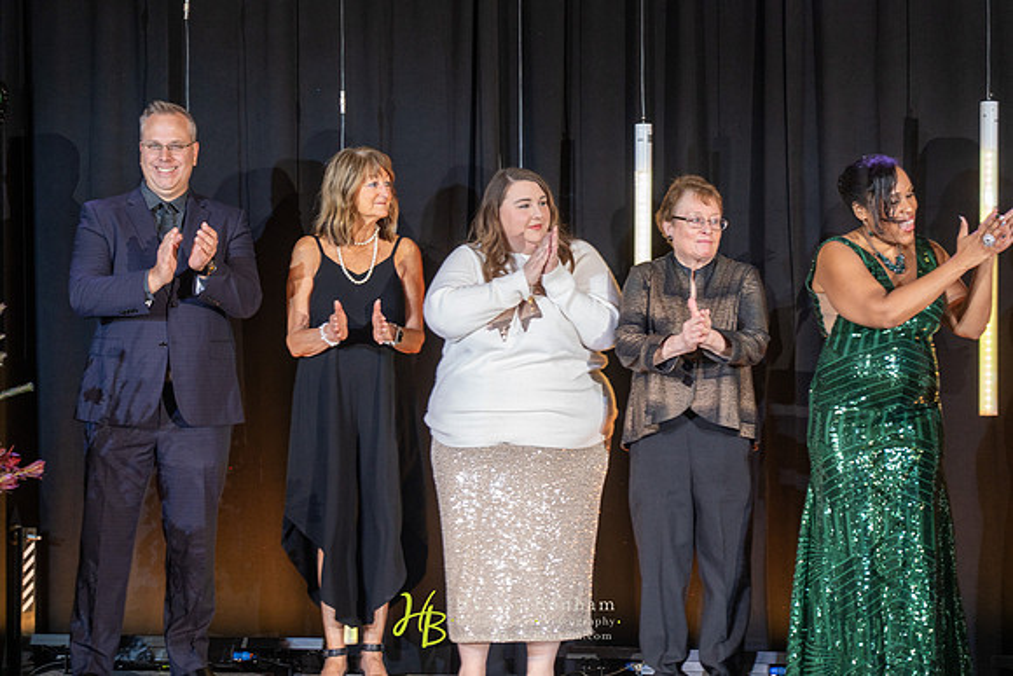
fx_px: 2280
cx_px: 506
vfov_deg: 16.9
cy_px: 338
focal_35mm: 81
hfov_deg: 25.1
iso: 2000
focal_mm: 81
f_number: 4
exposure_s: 1/200
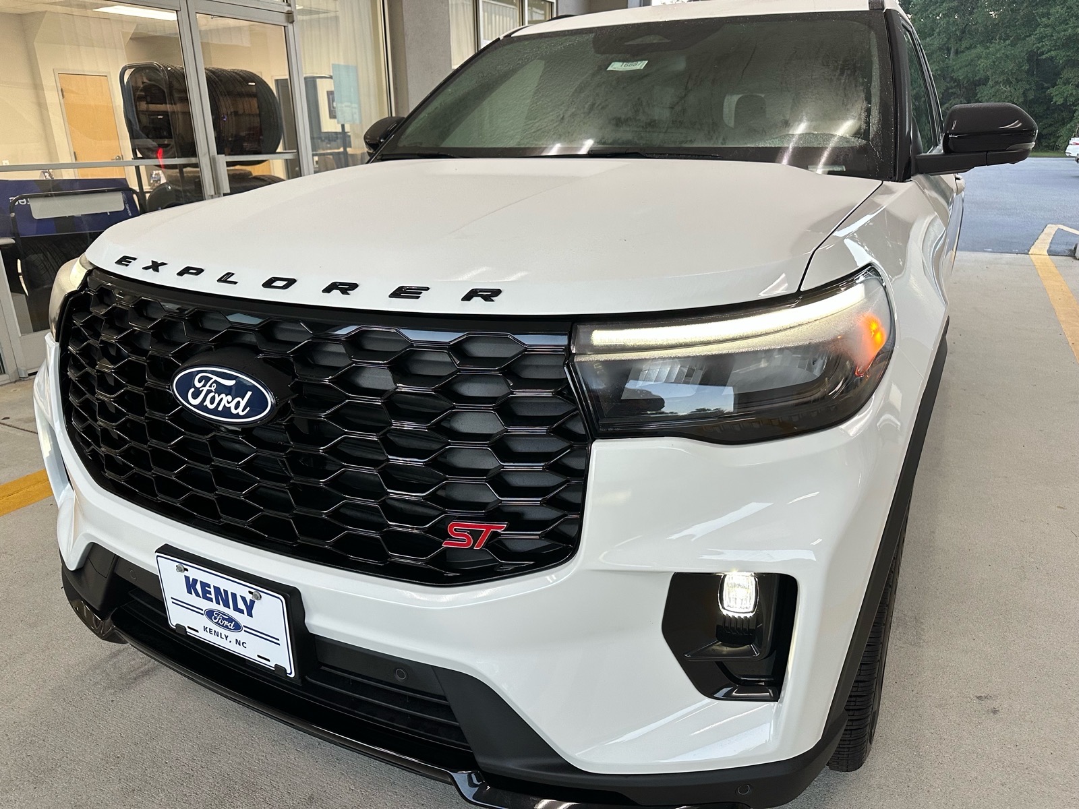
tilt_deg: -19.8
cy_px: 404
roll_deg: +0.6
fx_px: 748
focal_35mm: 24
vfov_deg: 56.8
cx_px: 540
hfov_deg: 71.6
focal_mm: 6.86
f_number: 1.78
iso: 200
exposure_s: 1/120
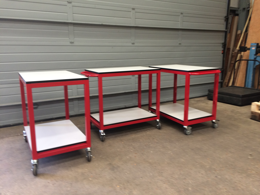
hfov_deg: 61.7
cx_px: 130
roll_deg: -1.1
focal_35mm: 29
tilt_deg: -14.7
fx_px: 218
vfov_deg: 48.2
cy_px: 98
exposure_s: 1/33
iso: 80
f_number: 2.2
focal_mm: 4.15
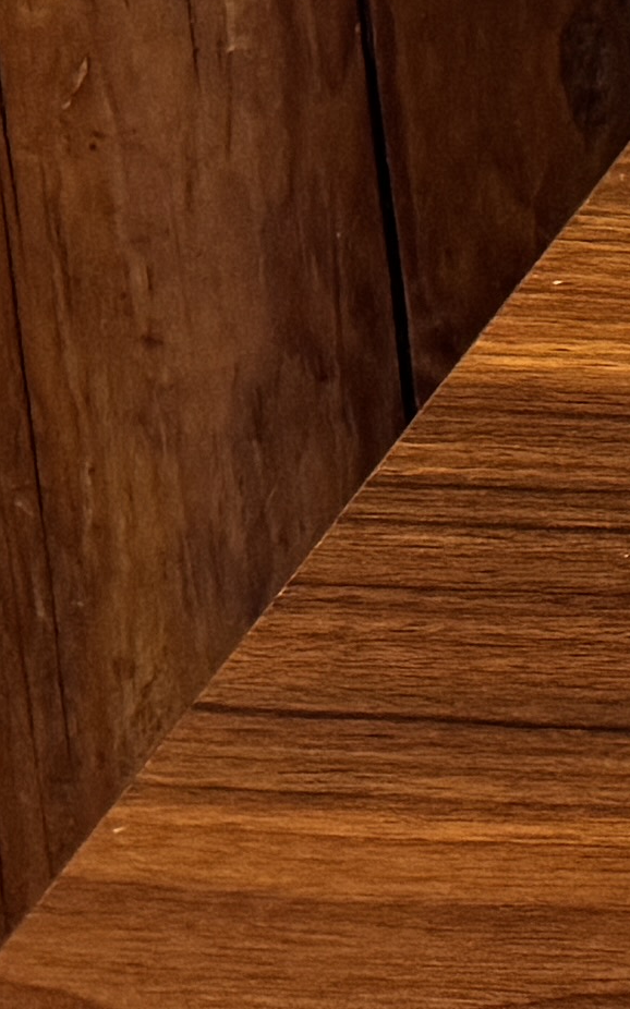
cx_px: 2362
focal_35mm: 157
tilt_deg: -10.5
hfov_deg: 6.8
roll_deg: -0.6
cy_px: -1322
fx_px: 4317
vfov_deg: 11.3
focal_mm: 6.76
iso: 125
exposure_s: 1/60
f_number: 1.78
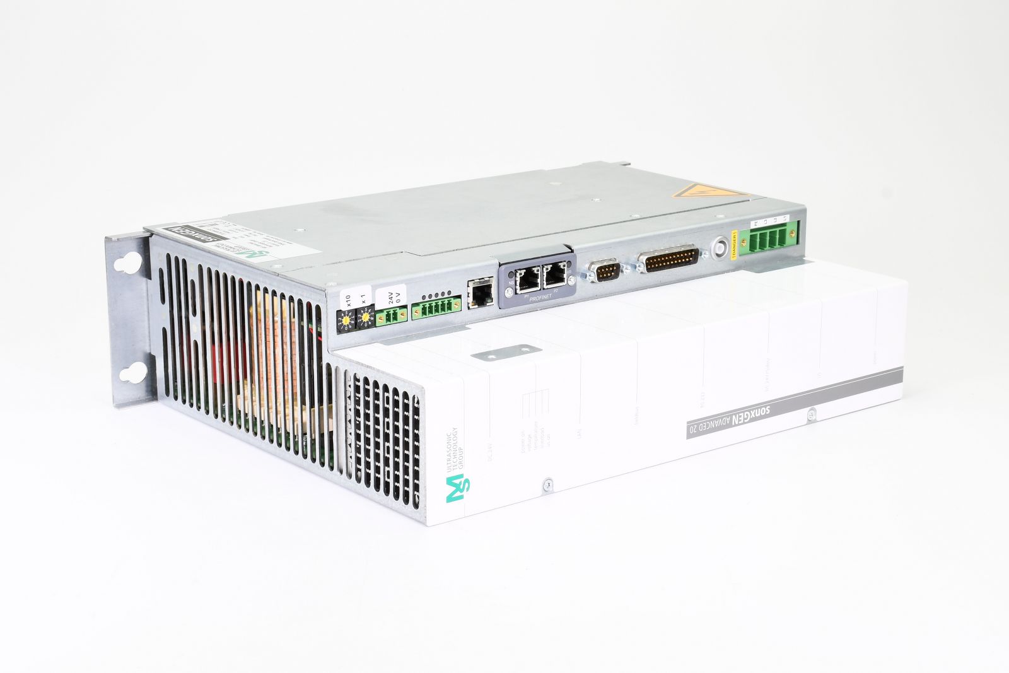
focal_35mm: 72
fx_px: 2018
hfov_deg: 28.1
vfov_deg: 18.9
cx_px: 504
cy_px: 336
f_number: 14
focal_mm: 36
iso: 250
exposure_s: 1/25
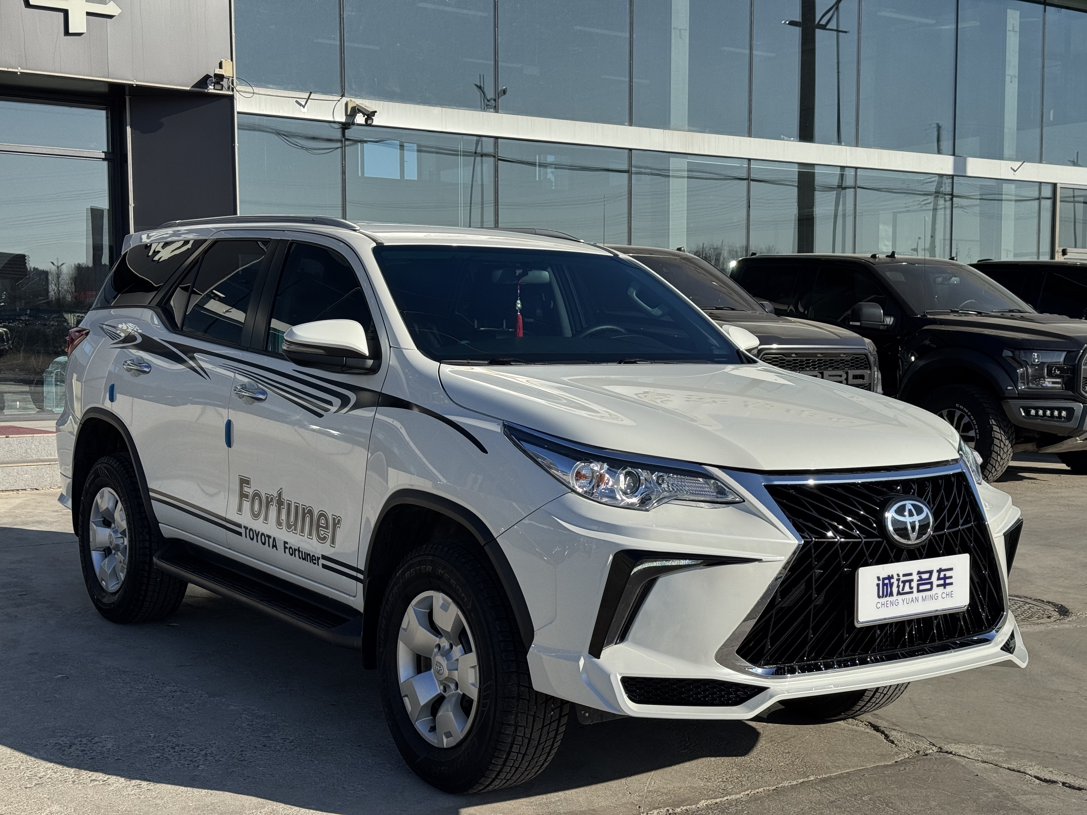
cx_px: 544
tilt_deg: -3.4
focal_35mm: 48
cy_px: 408
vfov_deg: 30.3
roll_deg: -0.1
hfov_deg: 39.7
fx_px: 1507
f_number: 1.78
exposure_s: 1/5848
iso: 64
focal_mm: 6.76
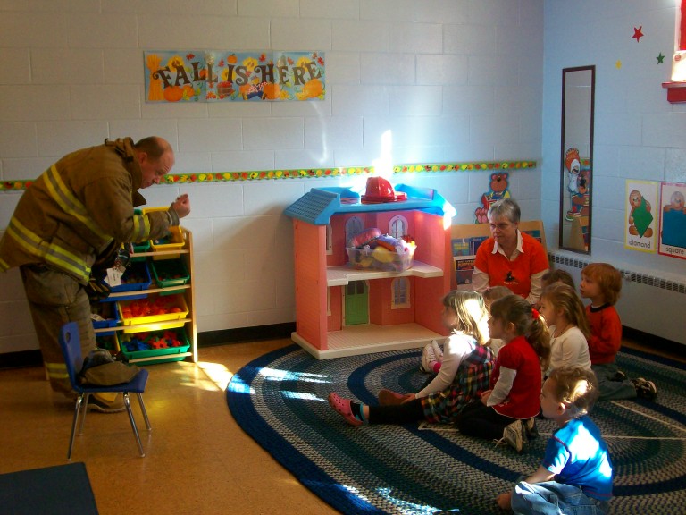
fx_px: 832
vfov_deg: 34.3
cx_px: 343
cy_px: 258
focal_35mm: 42
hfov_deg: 44.8
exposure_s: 1/45.2
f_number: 3.2
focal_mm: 7.1
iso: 160
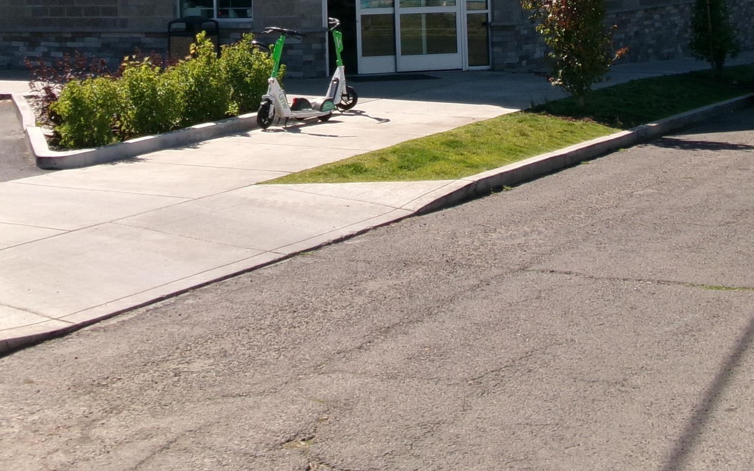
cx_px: 285
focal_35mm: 61
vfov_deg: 20.1
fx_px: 1253
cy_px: -82
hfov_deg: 33.3
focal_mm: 5.1
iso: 100
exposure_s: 1/105
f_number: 10.8
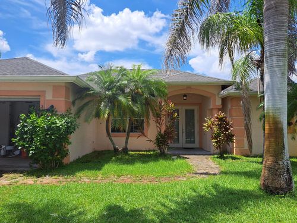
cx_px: 148
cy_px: 112
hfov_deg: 71.6
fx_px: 206
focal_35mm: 24
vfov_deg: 56.8
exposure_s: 1/1718
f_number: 1.8
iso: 50
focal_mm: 5.23
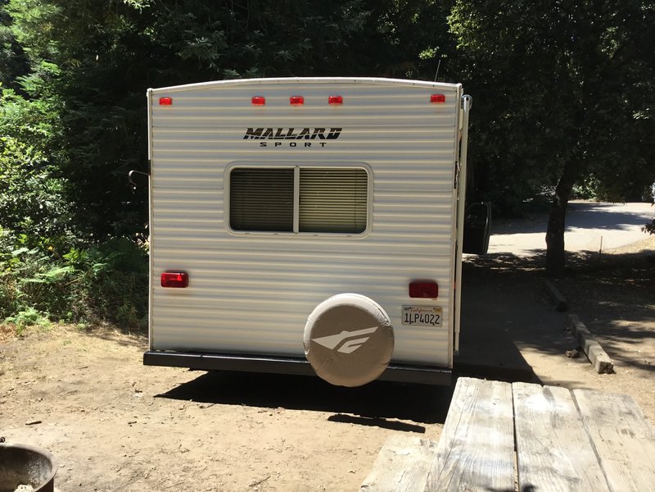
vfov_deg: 45.4
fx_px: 587
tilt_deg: -8.6
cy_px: 246
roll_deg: -3.5
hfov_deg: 58.4
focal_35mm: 31
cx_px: 328
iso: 25
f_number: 2.4
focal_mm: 3.3
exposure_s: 1/494
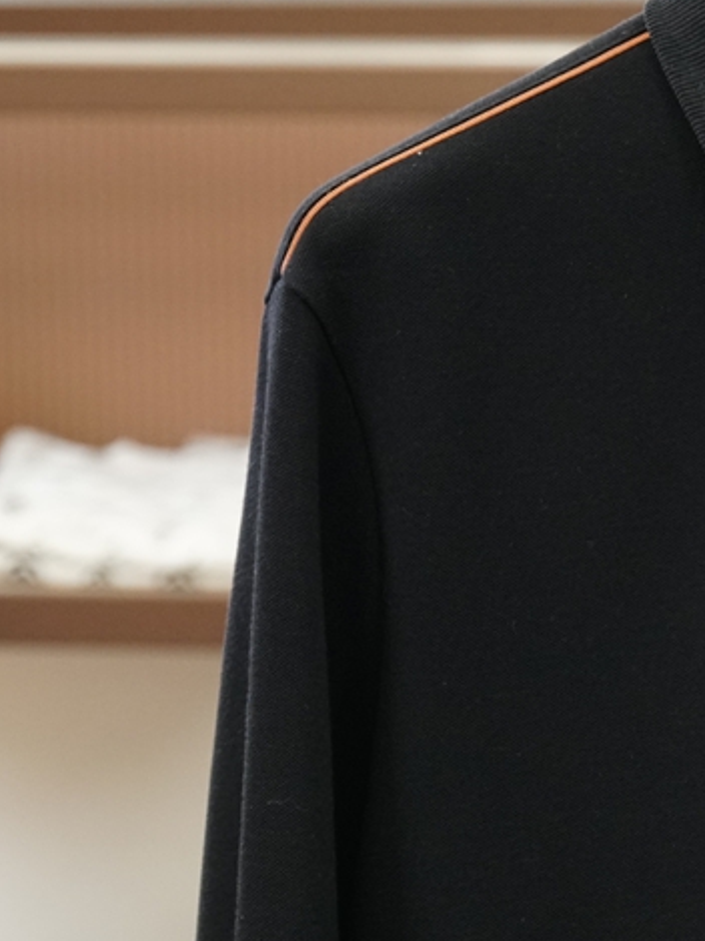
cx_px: 937
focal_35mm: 179
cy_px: 454
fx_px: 4865
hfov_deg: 8.2
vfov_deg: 11.1
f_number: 4
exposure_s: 1/125
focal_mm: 54
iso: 1600
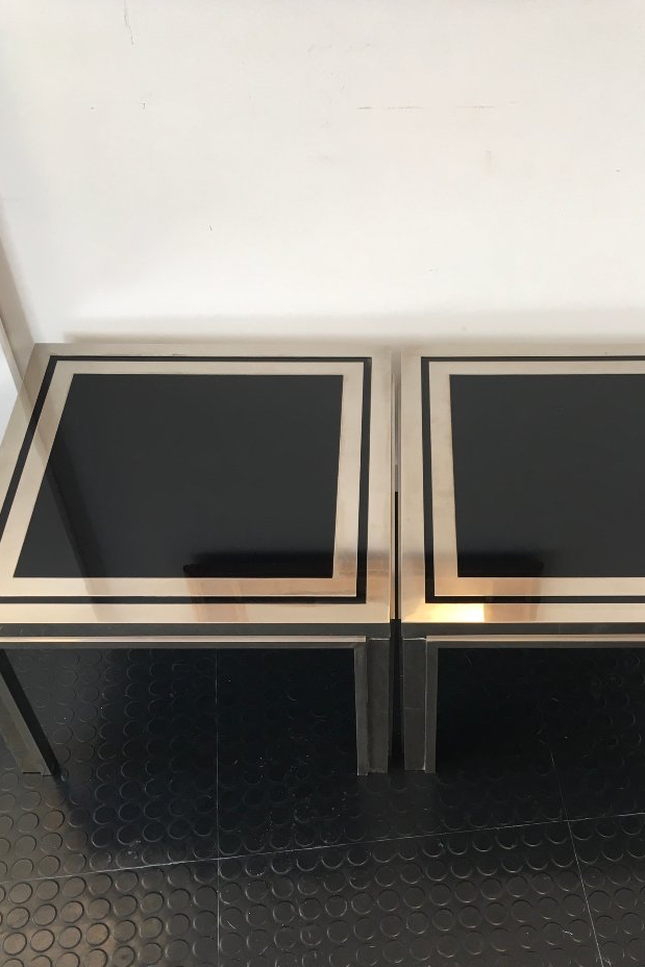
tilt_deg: -49.6
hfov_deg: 34.1
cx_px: 400
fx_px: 1048
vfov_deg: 49.1
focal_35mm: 39
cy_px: 599
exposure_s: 1/33
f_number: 2.2
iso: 25
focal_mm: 4.15
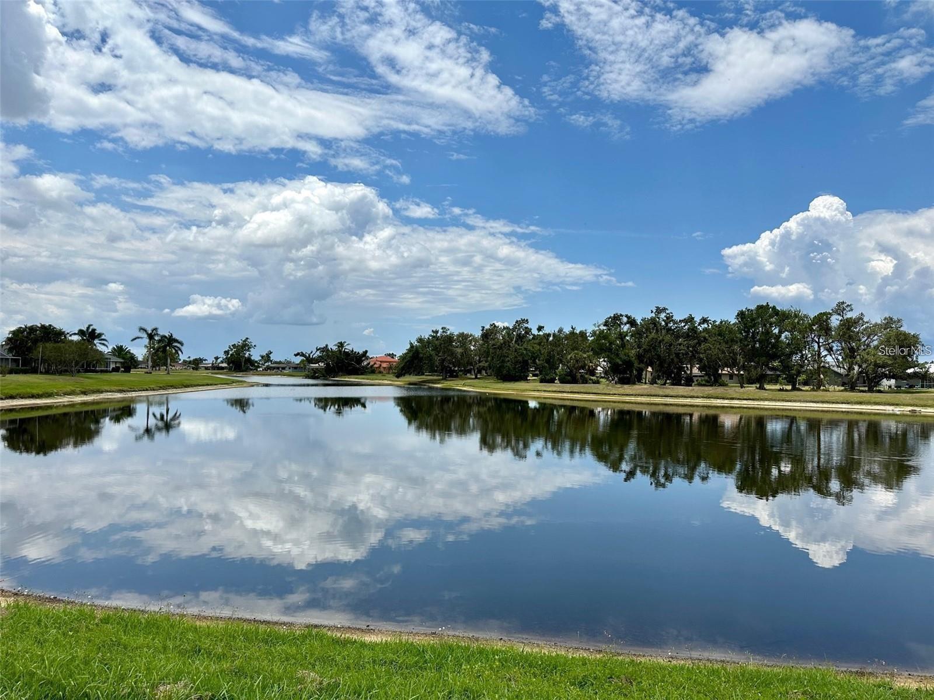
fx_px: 648
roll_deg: -1.1
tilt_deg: +1.8
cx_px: 467
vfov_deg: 56.8
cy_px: 350
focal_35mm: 24
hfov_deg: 71.6
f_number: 1.78
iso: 80
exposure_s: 1/9709
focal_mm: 6.86
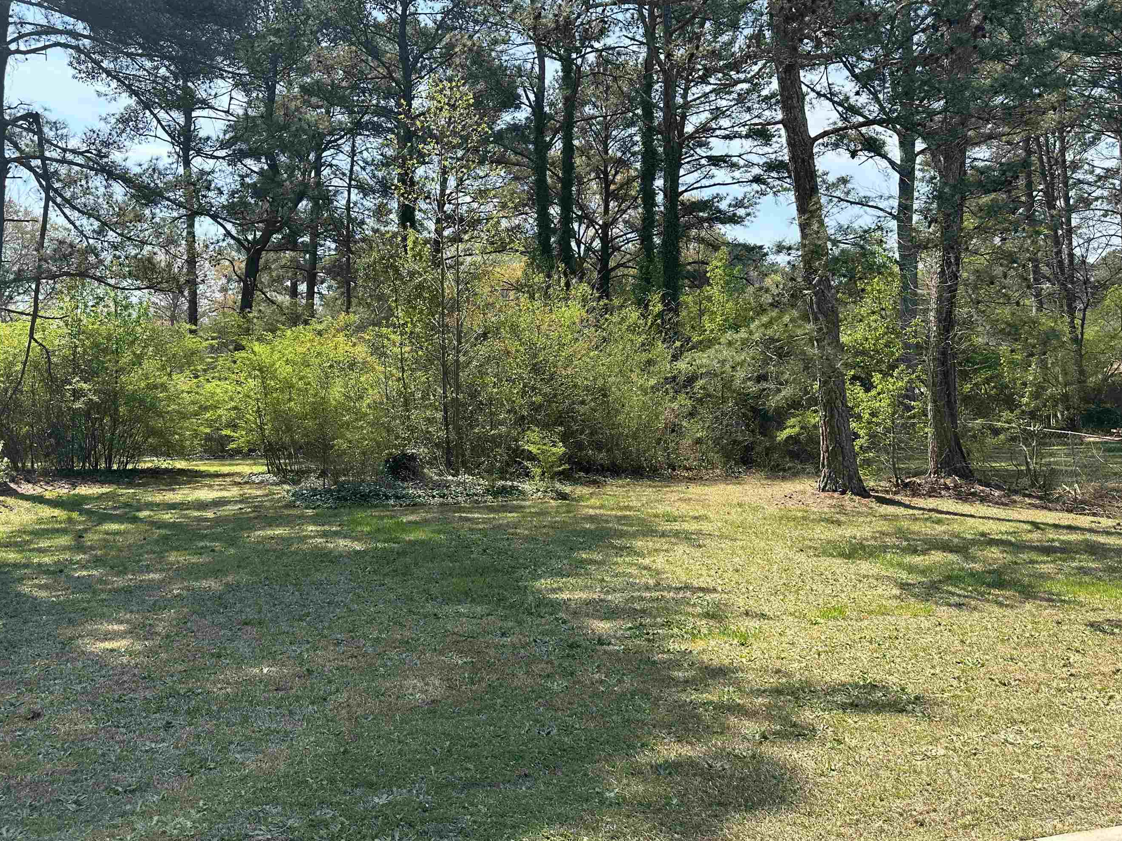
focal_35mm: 28
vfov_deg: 49.7
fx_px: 908
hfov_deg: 63.2
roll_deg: +0.2
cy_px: 373
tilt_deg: +0.5
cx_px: 494
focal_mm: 6.86
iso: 80
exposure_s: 1/1988
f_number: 1.78
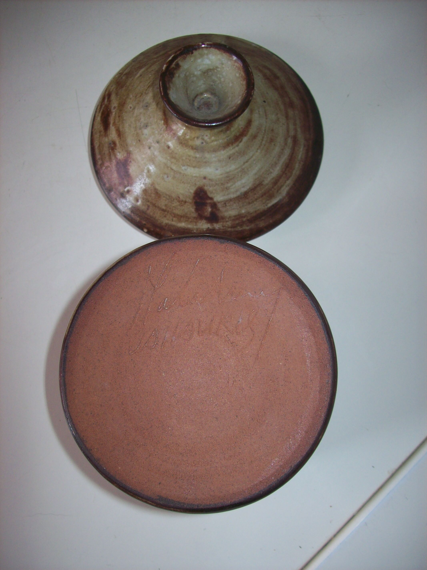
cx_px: 214
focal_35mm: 36
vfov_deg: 51.4
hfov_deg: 39.6
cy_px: 285
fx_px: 592
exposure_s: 1/64
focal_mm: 6
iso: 80
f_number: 2.7
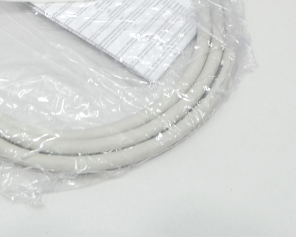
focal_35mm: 53
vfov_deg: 26.9
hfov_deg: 33.4
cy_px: -5
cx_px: 26
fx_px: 464
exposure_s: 1/60
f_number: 3.3
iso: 200
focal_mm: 4.3
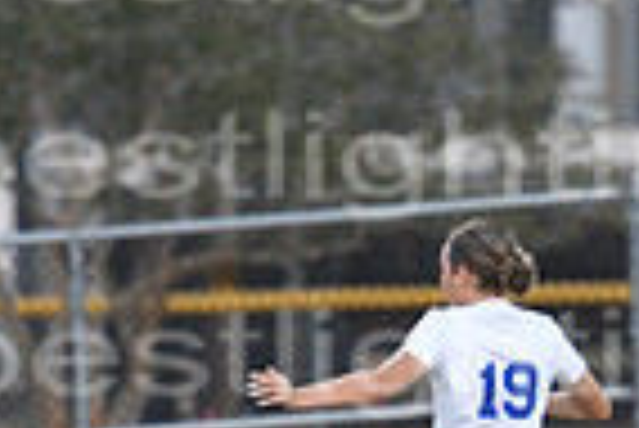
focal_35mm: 1228
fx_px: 21819
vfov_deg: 1.1
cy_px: 462
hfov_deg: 1.7
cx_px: 531
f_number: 2.8
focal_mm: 200
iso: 1250
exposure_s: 1/800
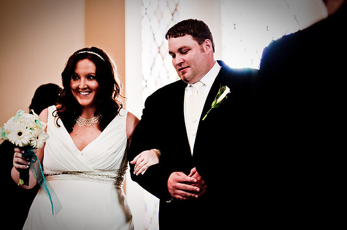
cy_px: 115
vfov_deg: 11.9
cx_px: 162
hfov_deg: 17.8
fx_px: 1107
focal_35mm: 115
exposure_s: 1/100
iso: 200
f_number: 2.8
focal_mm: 70
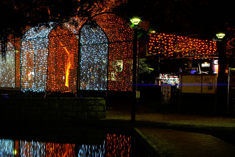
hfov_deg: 29.9
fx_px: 431
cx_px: 55
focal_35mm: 66
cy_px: 99
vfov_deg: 20.6
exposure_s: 10
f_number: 2.8
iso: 160
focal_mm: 38
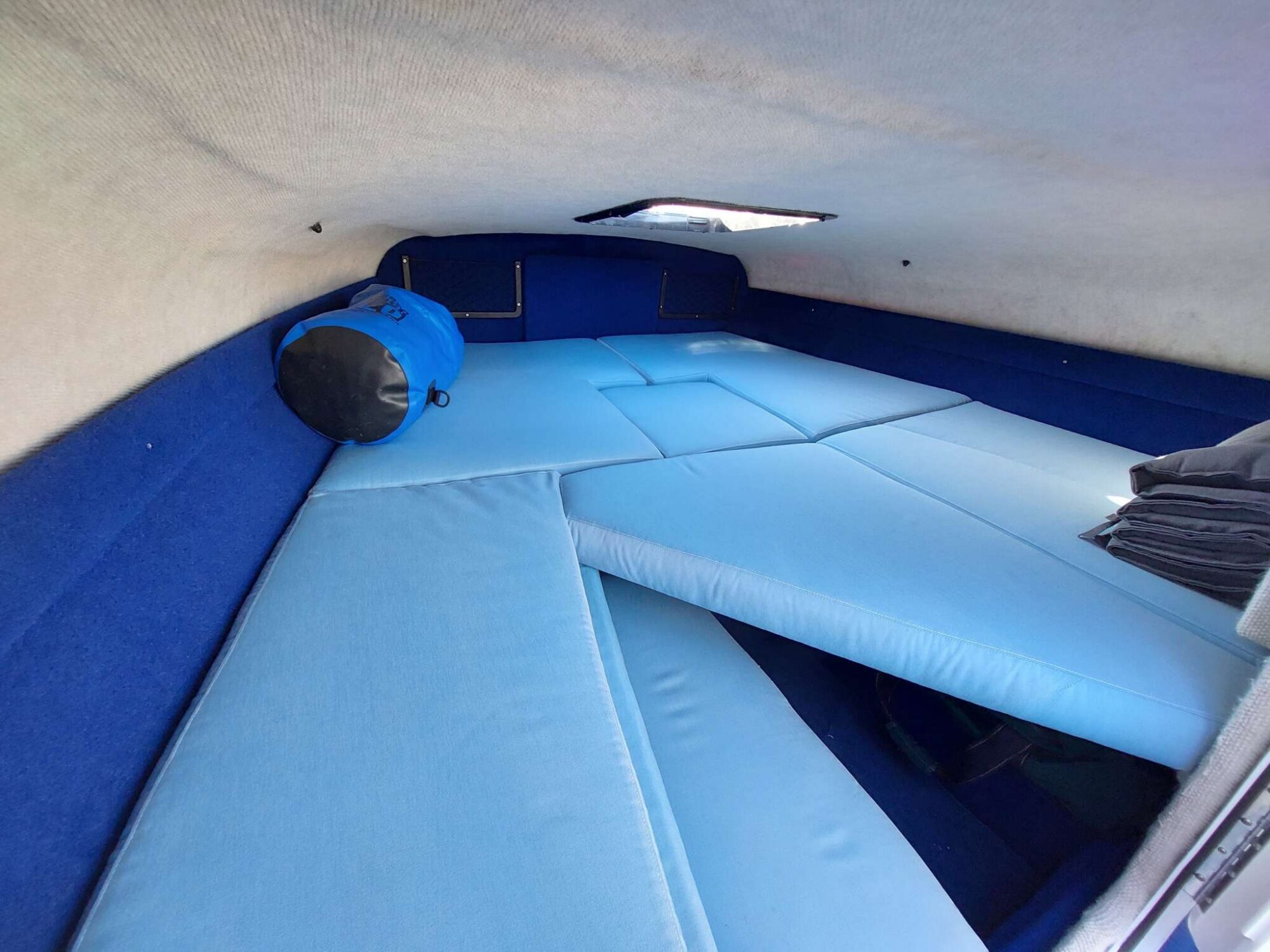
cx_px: 635
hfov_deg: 106.2
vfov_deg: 89.9
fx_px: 477
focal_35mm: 13
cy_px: 476
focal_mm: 1.74
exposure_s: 1/50
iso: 64
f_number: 2.2
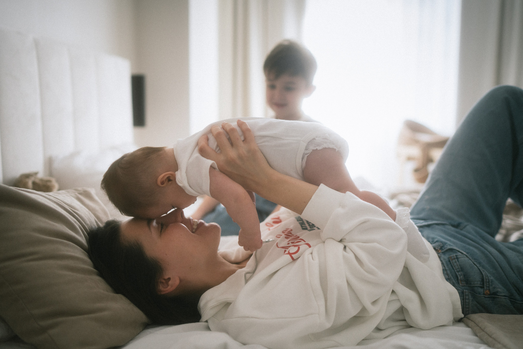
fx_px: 508
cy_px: 174
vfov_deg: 37.9
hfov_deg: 54.4
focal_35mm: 35
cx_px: 262
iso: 500
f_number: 1.8
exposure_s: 1/320
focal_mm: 35
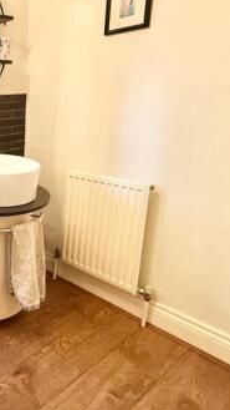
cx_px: -105
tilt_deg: -10.1
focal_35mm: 27
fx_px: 293
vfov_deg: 68.9
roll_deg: +3.0
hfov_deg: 29.1
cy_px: 158
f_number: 2.2
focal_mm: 2.22
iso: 320
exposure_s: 1/50
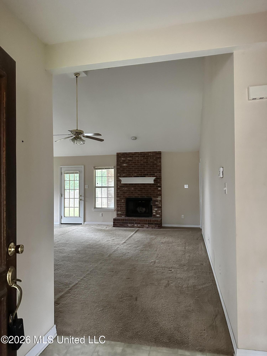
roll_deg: +0.7
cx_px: 134
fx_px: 247
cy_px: 178
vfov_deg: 71.6
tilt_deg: +1.6
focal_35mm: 24
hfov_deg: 56.8
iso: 1000
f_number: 1.78
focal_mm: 6.86
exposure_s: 1/36
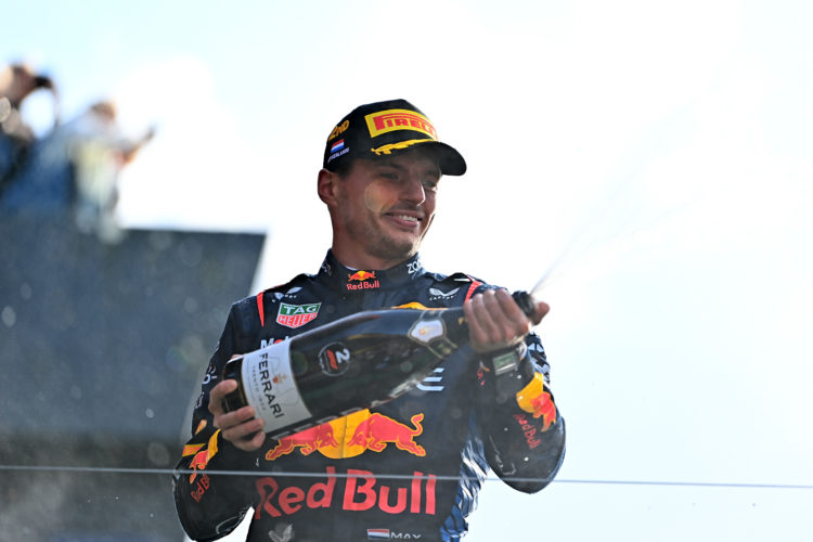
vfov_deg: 6.9
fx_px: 4516
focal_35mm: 200
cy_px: 271
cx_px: 406
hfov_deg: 10.3
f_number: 2.8
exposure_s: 1/640
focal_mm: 200
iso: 100
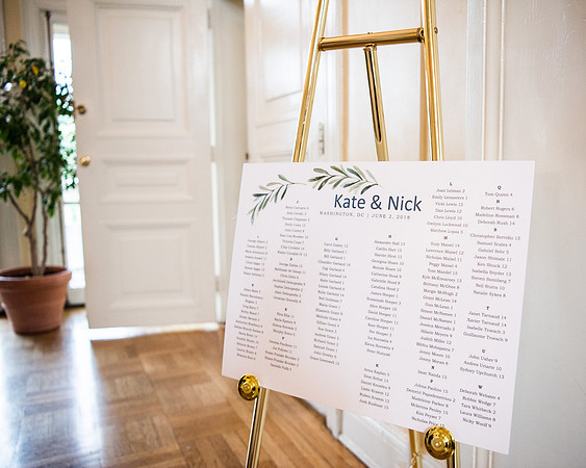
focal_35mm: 32
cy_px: 234
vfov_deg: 46.4
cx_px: 351
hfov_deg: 56.0
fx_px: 546
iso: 1000
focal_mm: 28
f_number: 2.8
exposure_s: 1/160
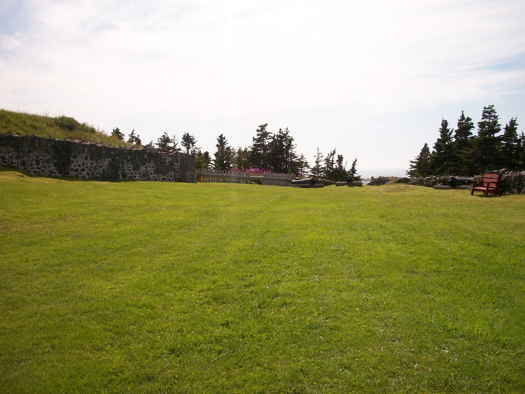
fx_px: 531
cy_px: 197
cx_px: 262
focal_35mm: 35
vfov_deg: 40.7
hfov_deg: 52.6
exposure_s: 1/500
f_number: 5.6
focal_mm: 6.3
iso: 80
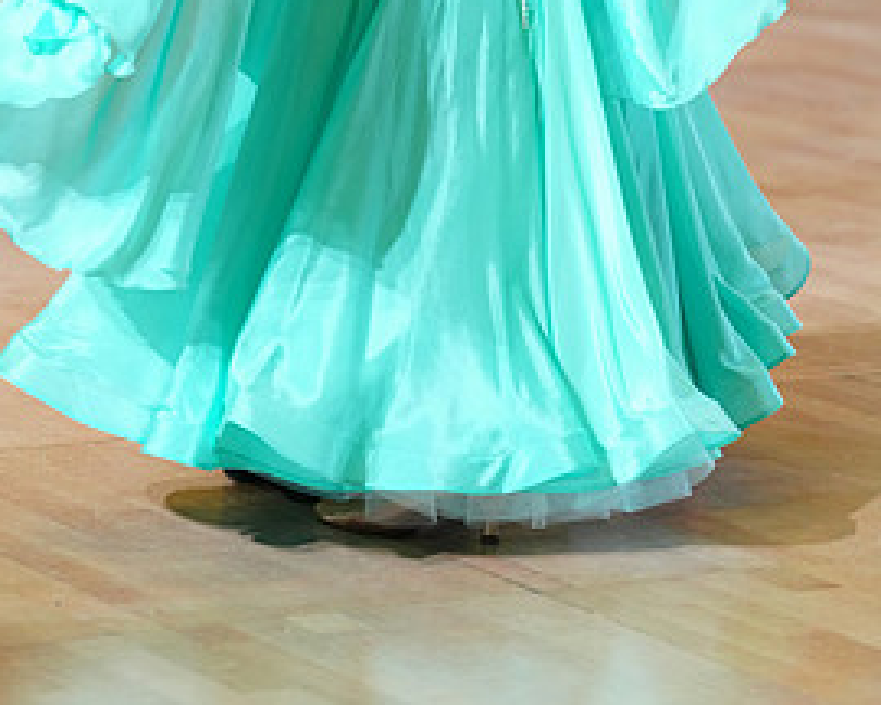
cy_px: -222
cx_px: 390
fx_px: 6049
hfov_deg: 8.3
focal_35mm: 232
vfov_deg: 6.6
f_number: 2.8
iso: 2000
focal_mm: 115
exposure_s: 1/400
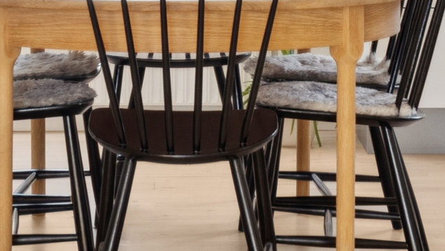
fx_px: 2065
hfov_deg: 12.3
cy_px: -167
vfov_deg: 6.8
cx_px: 232
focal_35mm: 175
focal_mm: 35
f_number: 11
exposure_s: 1/20
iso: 800
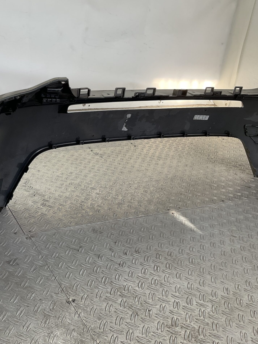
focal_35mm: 39
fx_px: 388
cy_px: 173
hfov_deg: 35.4
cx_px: 44
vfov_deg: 47.9
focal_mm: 3
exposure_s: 1/148
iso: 16
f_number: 1.8
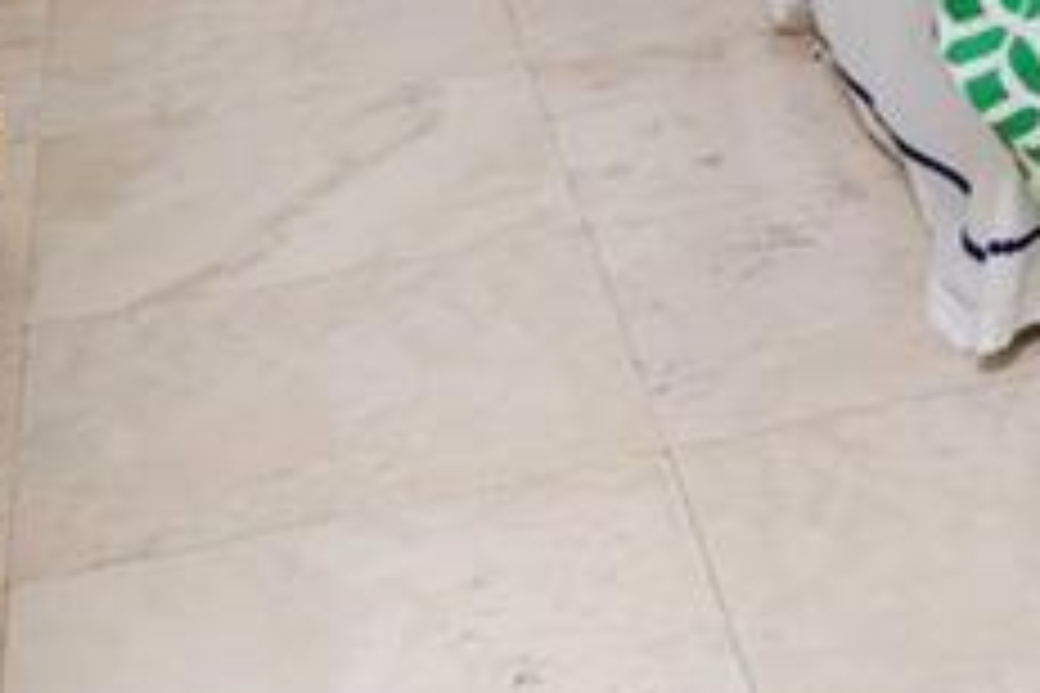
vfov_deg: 10.9
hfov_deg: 17.4
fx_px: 3004
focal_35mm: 104
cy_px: -1022
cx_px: 1625
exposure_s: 1/20
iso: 250
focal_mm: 10
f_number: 6.3
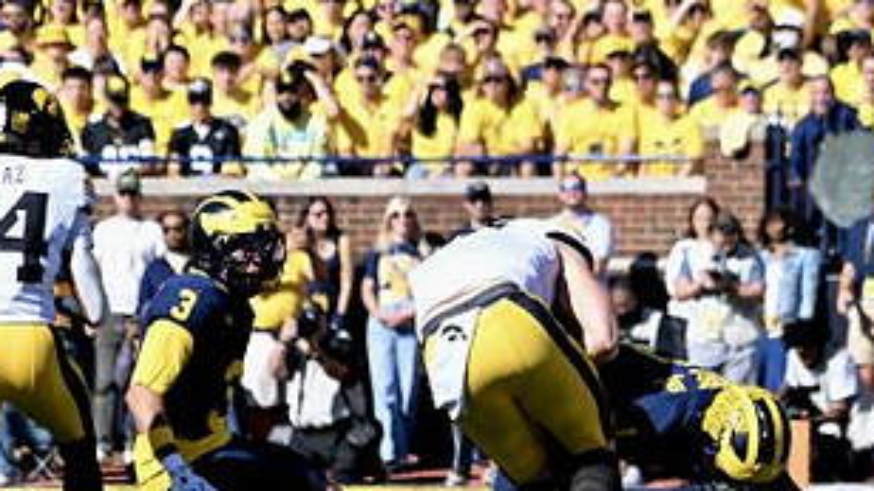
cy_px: 343
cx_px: 468
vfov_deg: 1.6
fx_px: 17144
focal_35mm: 740
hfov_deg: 2.9
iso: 320
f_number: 5.6
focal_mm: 250
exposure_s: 1/1250
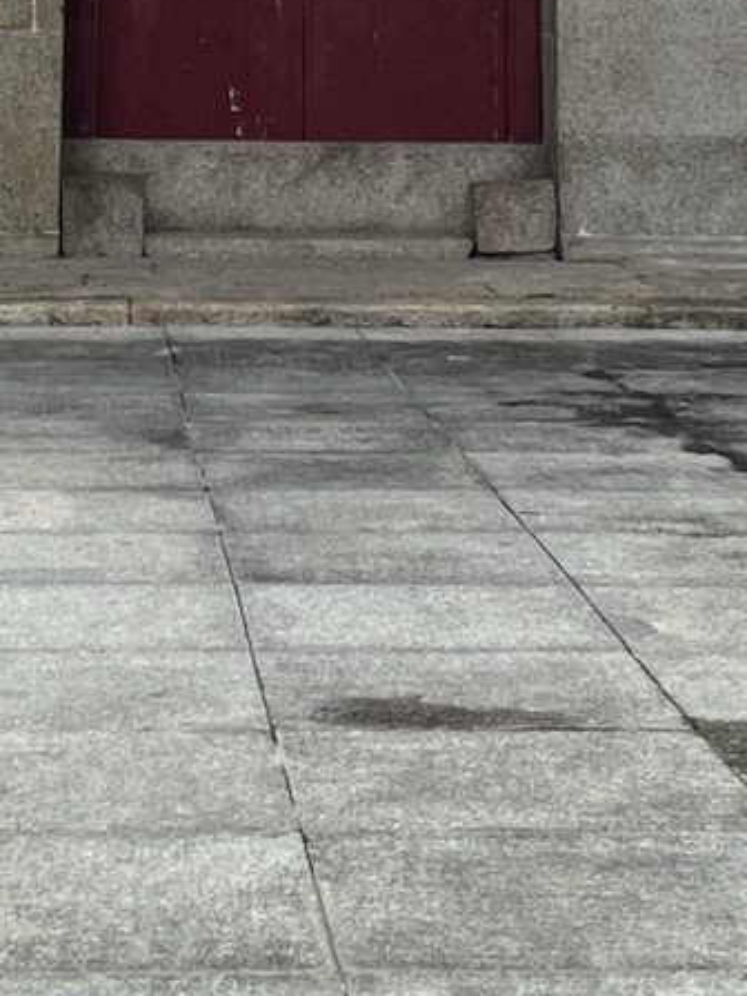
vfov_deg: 15.6
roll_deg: +1.0
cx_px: 298
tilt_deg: +10.3
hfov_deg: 12.8
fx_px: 3338
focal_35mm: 116
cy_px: -514
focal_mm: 4.2
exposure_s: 1/1770
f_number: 1.6
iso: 32
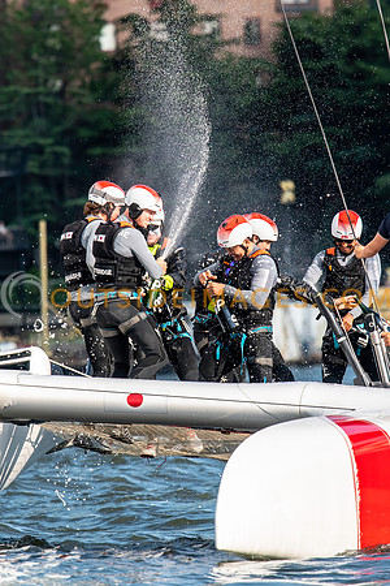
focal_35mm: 675
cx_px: 210
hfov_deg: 2.0
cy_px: 293
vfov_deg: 3.1
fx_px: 10968
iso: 500
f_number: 5
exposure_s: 1/1600
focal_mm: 300
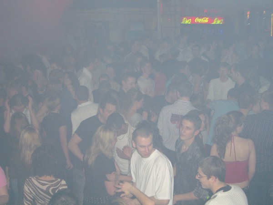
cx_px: 136
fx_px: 450
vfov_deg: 25.7
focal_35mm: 57
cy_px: 102
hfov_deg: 33.8
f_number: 3.6
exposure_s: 1/60
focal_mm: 11.8
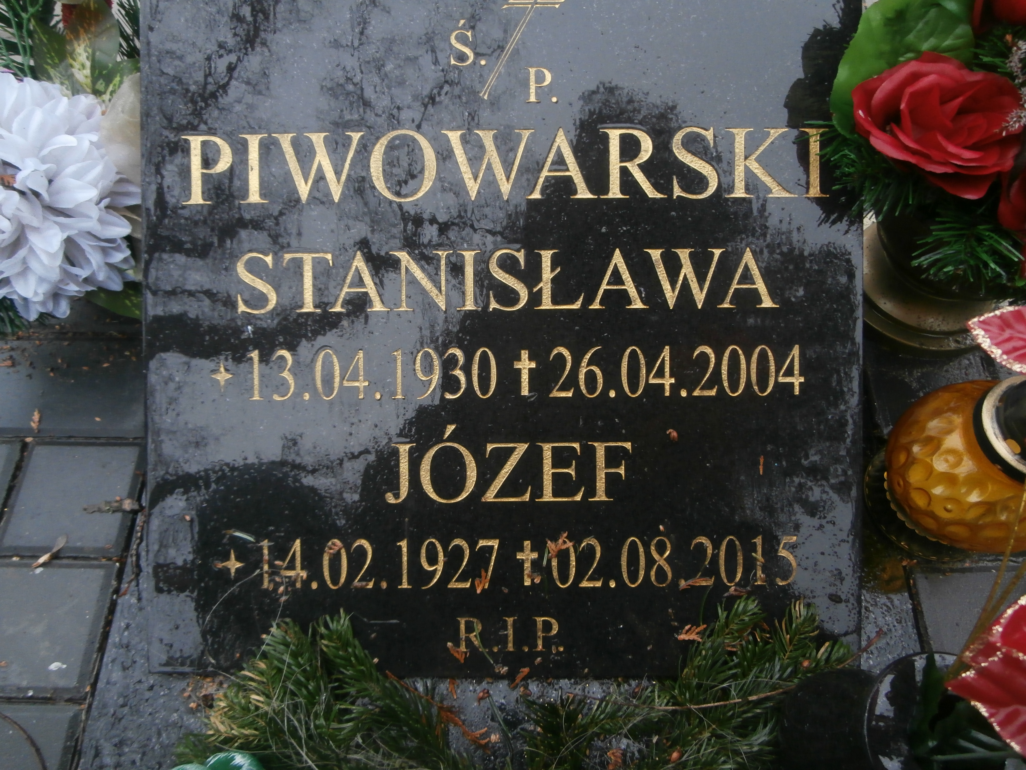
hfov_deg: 71.6
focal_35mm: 24
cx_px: 513
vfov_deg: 56.8
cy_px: 385
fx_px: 711
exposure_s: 1/60
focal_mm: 4.2
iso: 160
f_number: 3
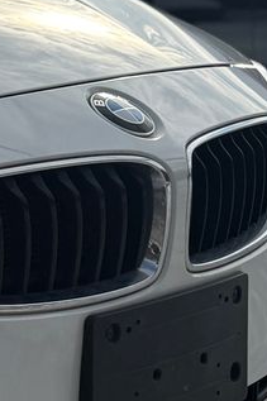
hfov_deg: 9.3
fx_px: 1403
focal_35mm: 126
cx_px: -445
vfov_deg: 16.3
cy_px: 239
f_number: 1.78
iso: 125
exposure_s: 1/9091
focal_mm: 6.76
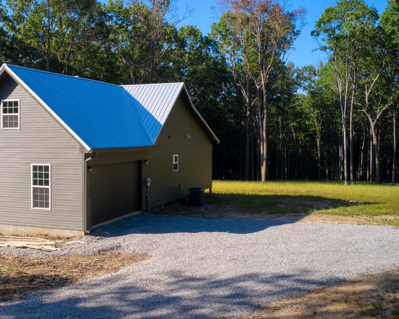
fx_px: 567
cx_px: 74
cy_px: 143
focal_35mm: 48
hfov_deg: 37.3
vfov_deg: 31.4
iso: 400
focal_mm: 10.26
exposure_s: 1/80
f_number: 5
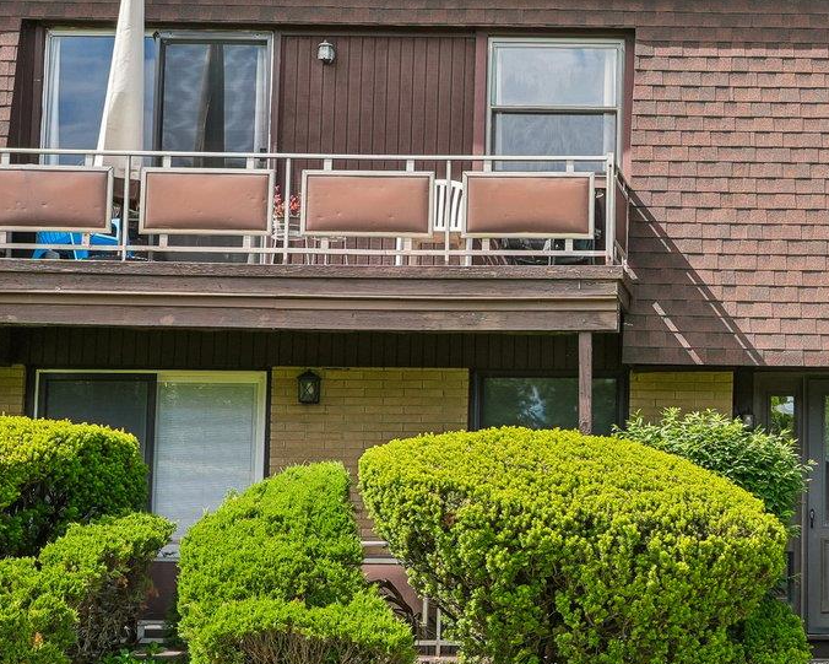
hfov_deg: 19.9
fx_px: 2268
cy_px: 418
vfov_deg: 16.6
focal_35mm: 92
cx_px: 879
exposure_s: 1/125
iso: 100
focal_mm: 32.5
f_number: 8
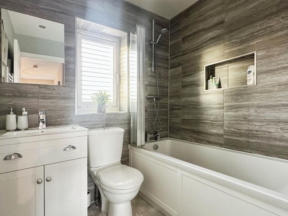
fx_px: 150
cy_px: 130
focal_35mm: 18
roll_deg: +1.6
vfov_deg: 70.8
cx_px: 153
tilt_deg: -4.0
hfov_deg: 87.6
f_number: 2.2
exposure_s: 1/50
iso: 320
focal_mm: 2.22
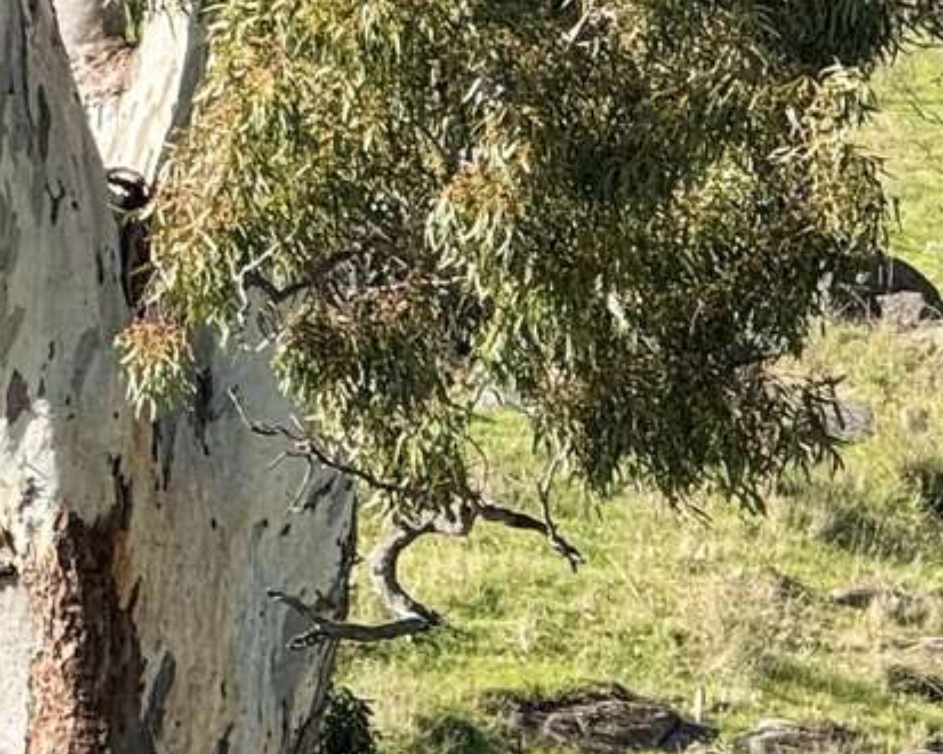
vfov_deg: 2.8
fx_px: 15203
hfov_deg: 3.5
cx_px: 1308
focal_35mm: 545
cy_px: 272
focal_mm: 15.66
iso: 50
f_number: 2.8
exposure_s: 1/533
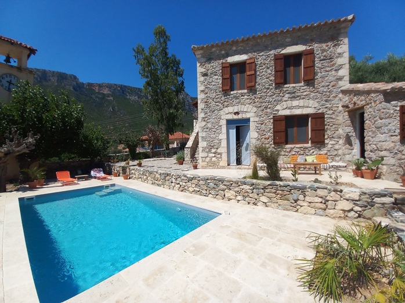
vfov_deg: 89.9
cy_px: 152
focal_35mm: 13
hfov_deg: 106.2
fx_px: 152
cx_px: 202
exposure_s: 1/2012
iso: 40
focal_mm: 1.42
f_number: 2.2
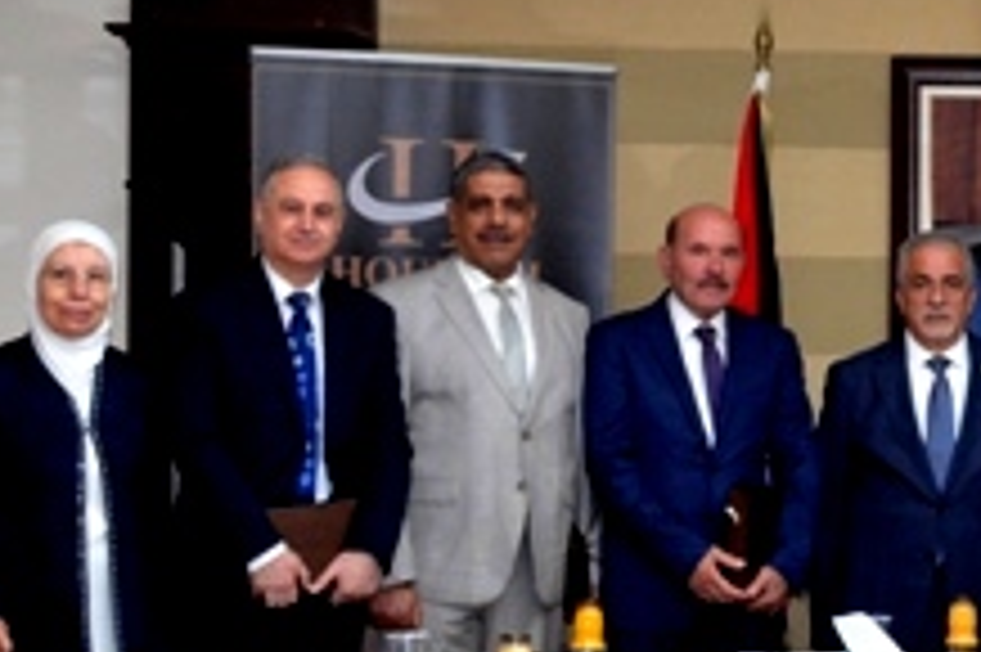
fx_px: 3594
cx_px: 1098
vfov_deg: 10.4
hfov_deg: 15.1
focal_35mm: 132
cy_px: 450
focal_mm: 30
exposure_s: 1/60
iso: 1250
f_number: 4.5
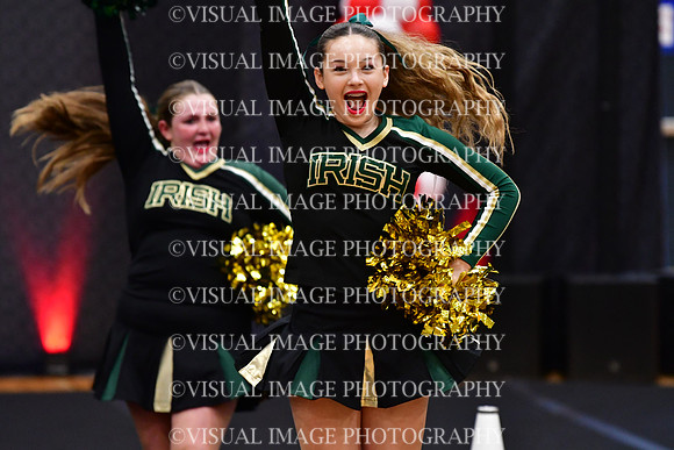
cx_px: 337
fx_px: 5618
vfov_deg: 4.6
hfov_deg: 6.9
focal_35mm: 300
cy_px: 225
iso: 4000
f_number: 3.5
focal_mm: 200
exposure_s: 1/500
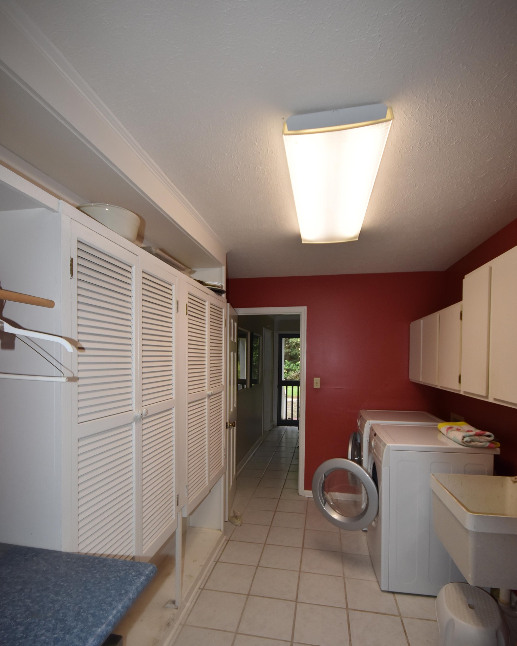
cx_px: 258
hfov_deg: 77.0
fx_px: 325
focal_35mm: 17
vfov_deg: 89.1
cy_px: 368
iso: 640
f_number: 5.6
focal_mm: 10
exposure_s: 1/125
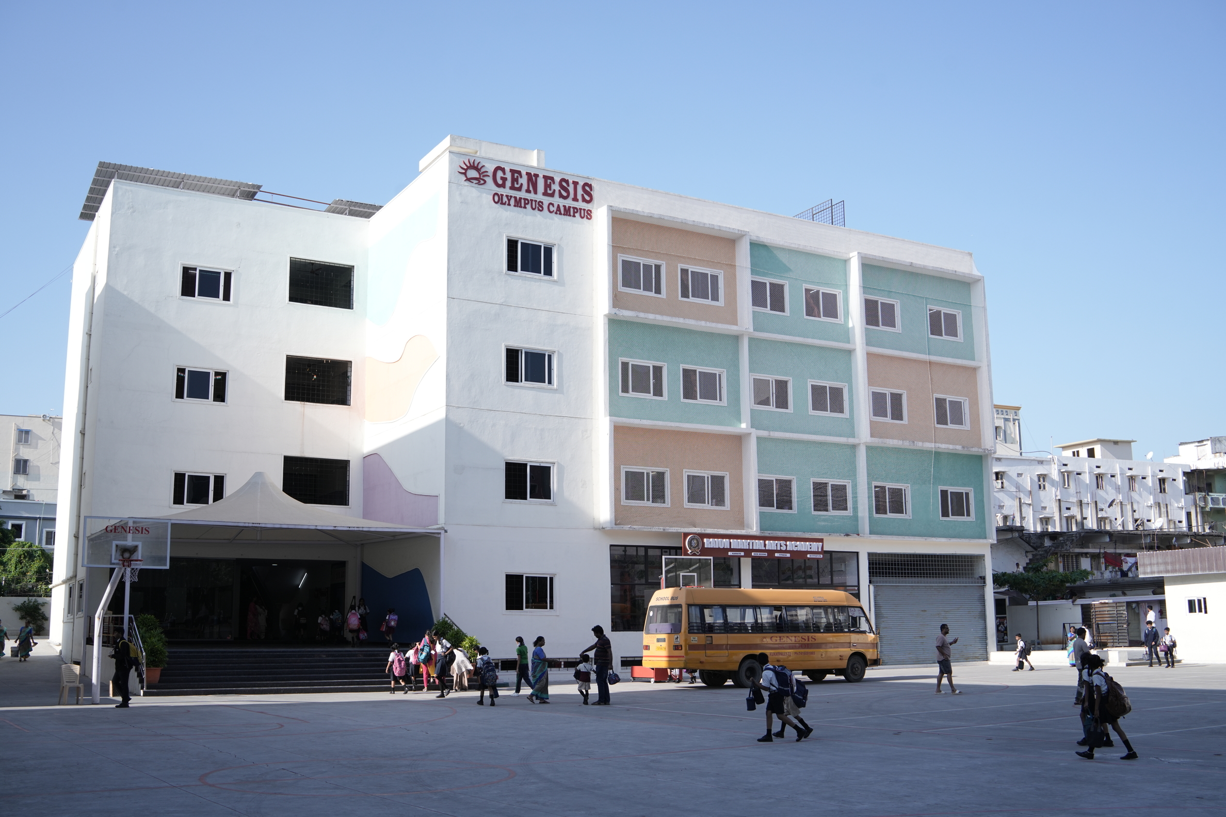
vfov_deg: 37.9
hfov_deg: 54.4
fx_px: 1192
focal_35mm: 35
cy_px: 408
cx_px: 613
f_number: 9
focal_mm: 35
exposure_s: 1/500
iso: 320
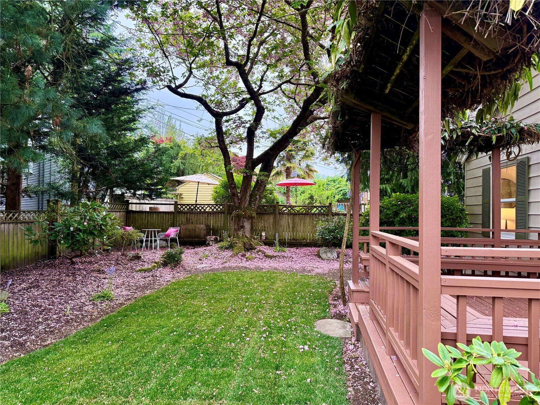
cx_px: 270
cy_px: 202
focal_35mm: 24
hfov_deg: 71.6
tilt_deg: +1.0
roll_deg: -0.9
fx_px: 374
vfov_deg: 56.8
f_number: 1.78
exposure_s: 1/150
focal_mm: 6.76
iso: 200
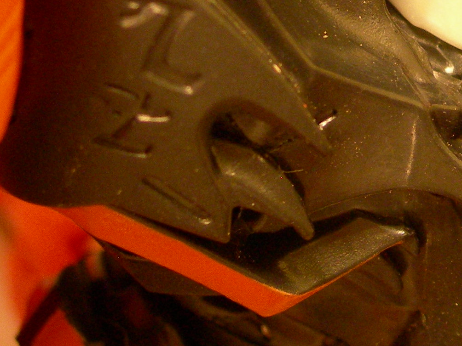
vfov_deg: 9.4
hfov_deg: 12.5
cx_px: 479
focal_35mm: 156
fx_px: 2082
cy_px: -67
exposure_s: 1/3.8
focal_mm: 10.6
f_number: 3.2
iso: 200
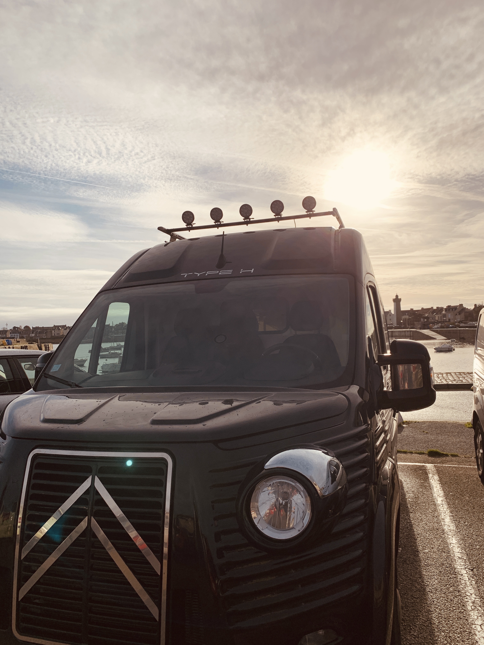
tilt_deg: +1.4
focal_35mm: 26
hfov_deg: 53.1
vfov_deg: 67.3
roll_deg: +3.0
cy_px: 322
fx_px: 485
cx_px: 242
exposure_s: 1/9524
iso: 25
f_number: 1.8
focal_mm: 4.25
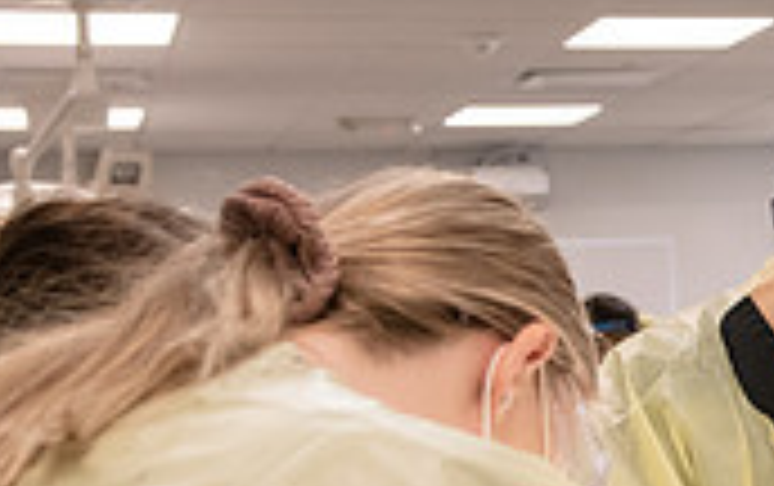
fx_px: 2323
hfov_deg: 18.0
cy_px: 385
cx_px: 918
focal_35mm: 110
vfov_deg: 11.9
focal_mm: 32
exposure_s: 1/250
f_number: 4.5
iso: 1250
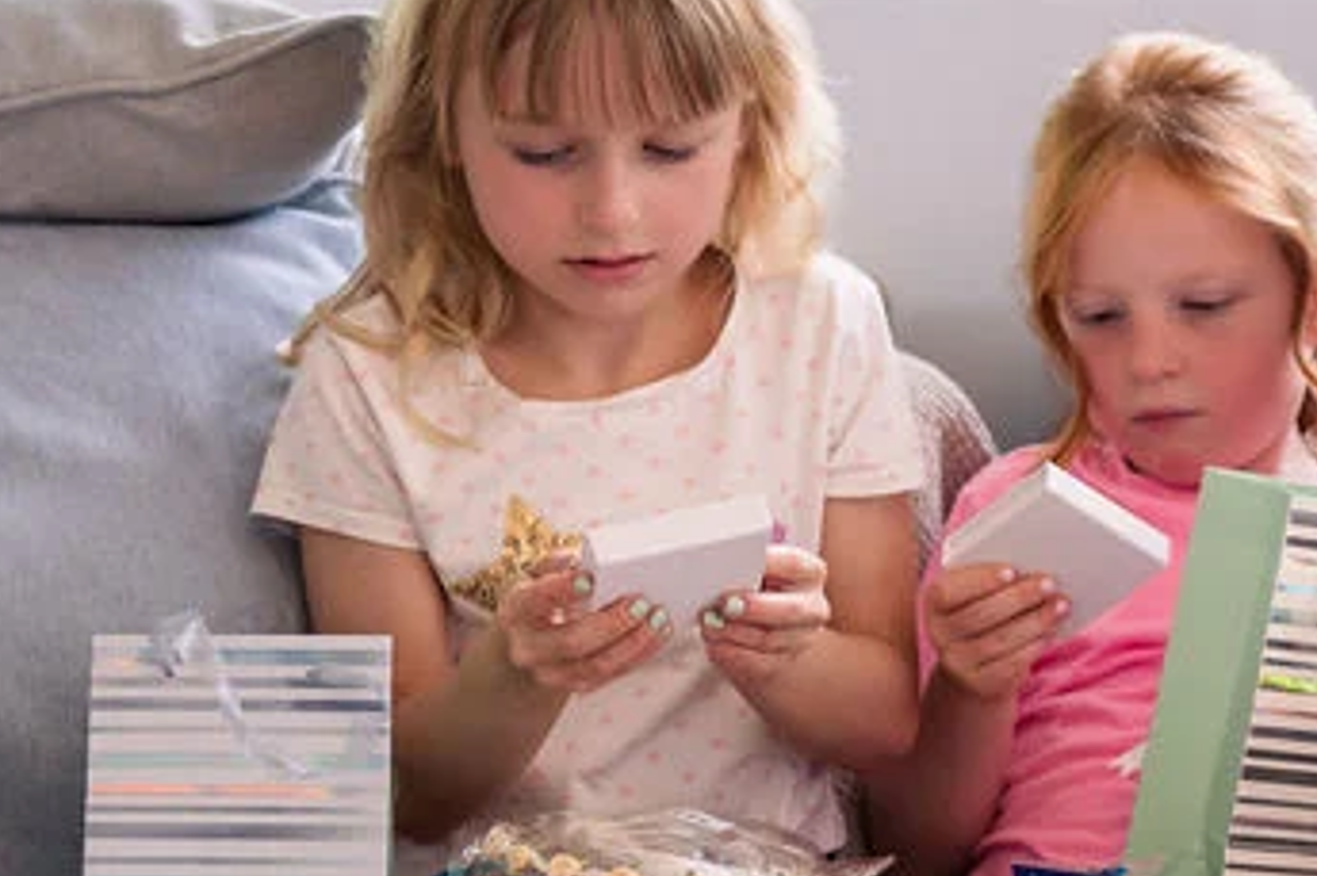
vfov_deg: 10.4
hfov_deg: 15.3
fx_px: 4790
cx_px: 1440
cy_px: 591
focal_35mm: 131
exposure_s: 1/250
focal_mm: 44
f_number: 2.8
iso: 500
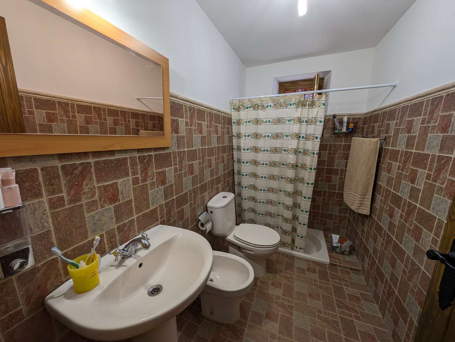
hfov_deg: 110.5
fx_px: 158
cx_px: 228
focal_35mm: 12
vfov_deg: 94.6
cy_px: 171
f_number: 1.95
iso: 83
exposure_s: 1/100
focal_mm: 2.23
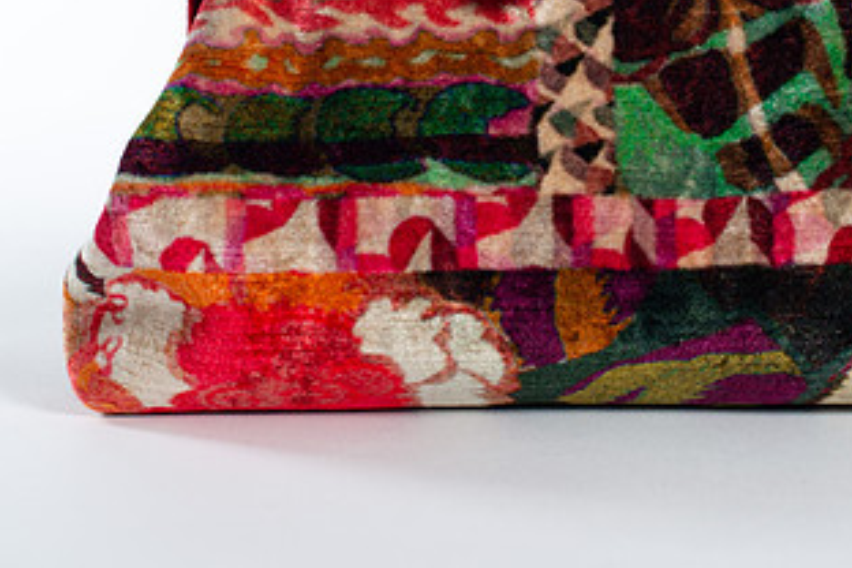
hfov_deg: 21.8
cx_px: 549
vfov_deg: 14.6
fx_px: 2201
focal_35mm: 93
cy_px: 116
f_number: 6.3
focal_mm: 50
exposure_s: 1/200
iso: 200
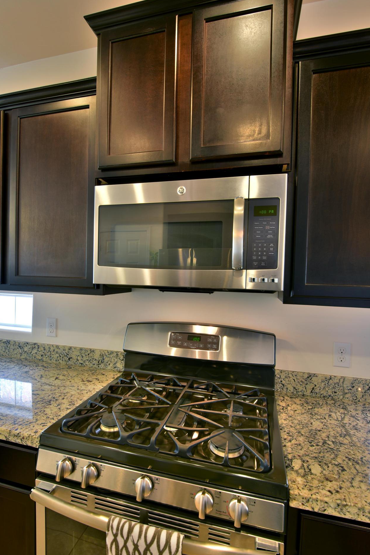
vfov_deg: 93.3
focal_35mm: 17
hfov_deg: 70.4
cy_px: 283
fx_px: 262
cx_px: 186
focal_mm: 16
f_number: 10
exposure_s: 1/1.3
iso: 100
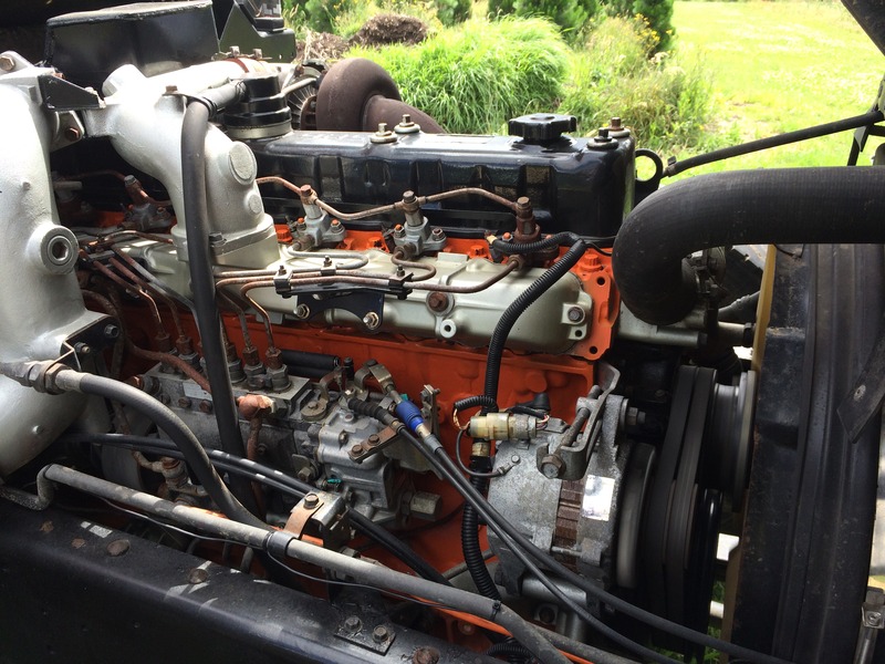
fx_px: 741
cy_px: 332
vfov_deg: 48.2
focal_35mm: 29
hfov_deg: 61.7
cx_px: 442
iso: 32
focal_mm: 4.15
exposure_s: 1/419
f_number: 2.2
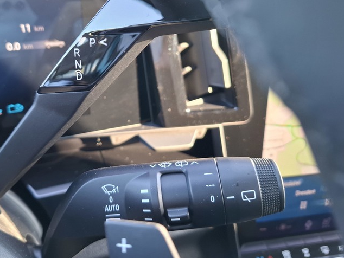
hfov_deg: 60.8
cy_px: 108
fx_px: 288
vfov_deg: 48.1
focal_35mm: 29
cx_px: 129
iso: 160
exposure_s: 1/50
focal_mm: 5.54
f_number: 1.8
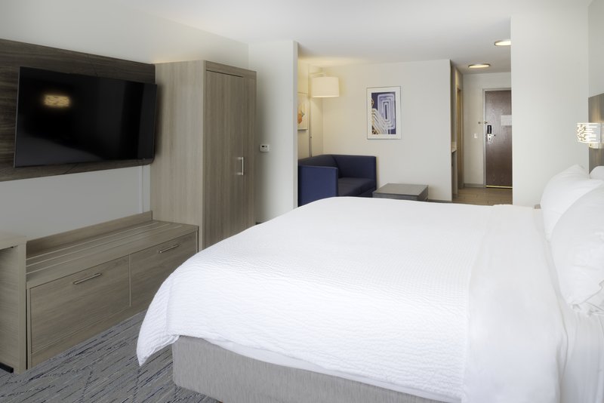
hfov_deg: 73.7
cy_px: 202
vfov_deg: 53.2
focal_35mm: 24
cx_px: 302
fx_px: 403
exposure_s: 1/4
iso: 400
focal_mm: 24
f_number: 13
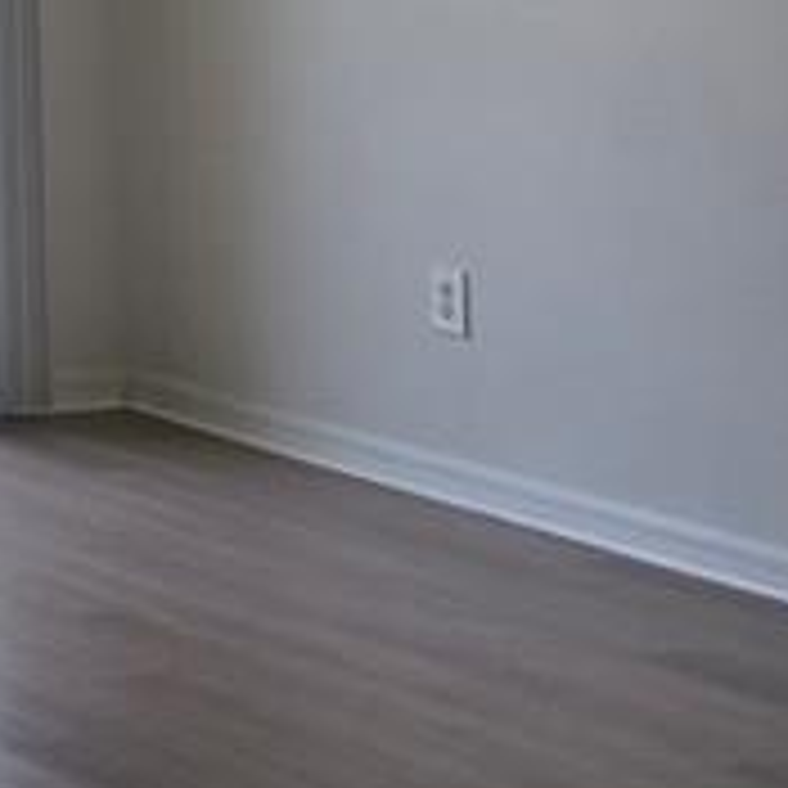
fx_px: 3065
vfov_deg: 13.8
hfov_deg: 10.8
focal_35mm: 119
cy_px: -369
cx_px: -1459
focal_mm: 5.4
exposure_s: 1/2346
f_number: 1.8
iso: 80
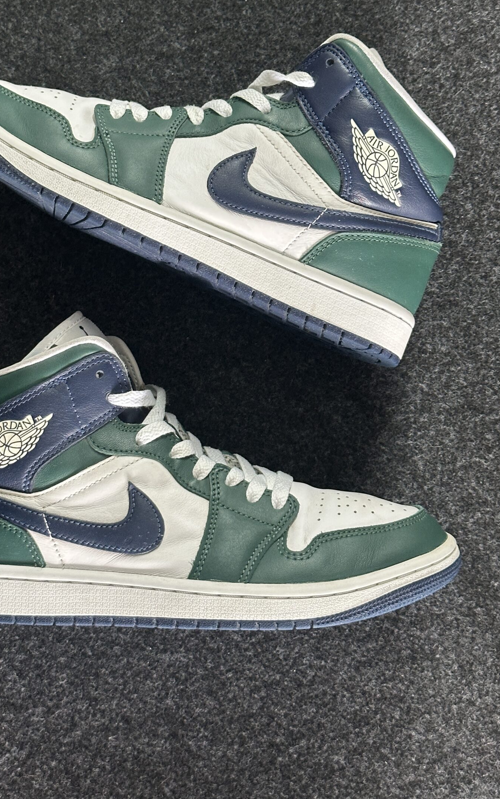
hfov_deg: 21.3
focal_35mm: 61
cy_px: 328
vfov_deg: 33.4
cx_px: 188
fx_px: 1330
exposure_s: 1/50
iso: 250
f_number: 1.78
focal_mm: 6.86
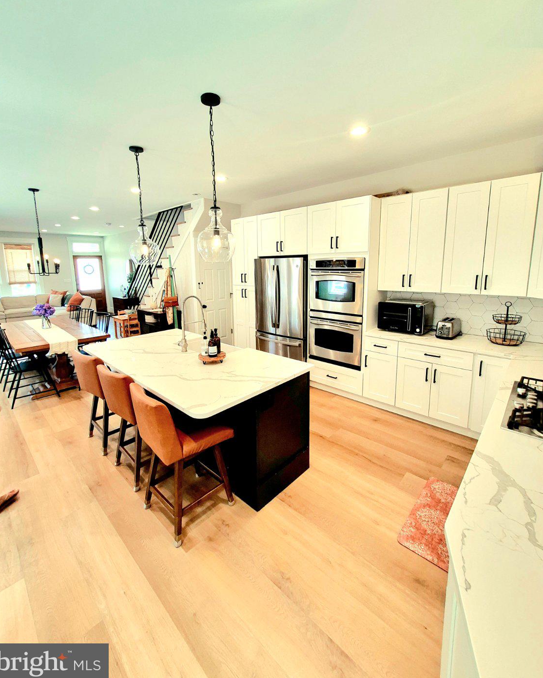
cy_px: 309
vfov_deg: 100.4
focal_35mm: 14
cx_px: 268
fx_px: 281
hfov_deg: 88.0
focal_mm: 1.74
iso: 200
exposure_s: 1/60.2
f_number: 2.2
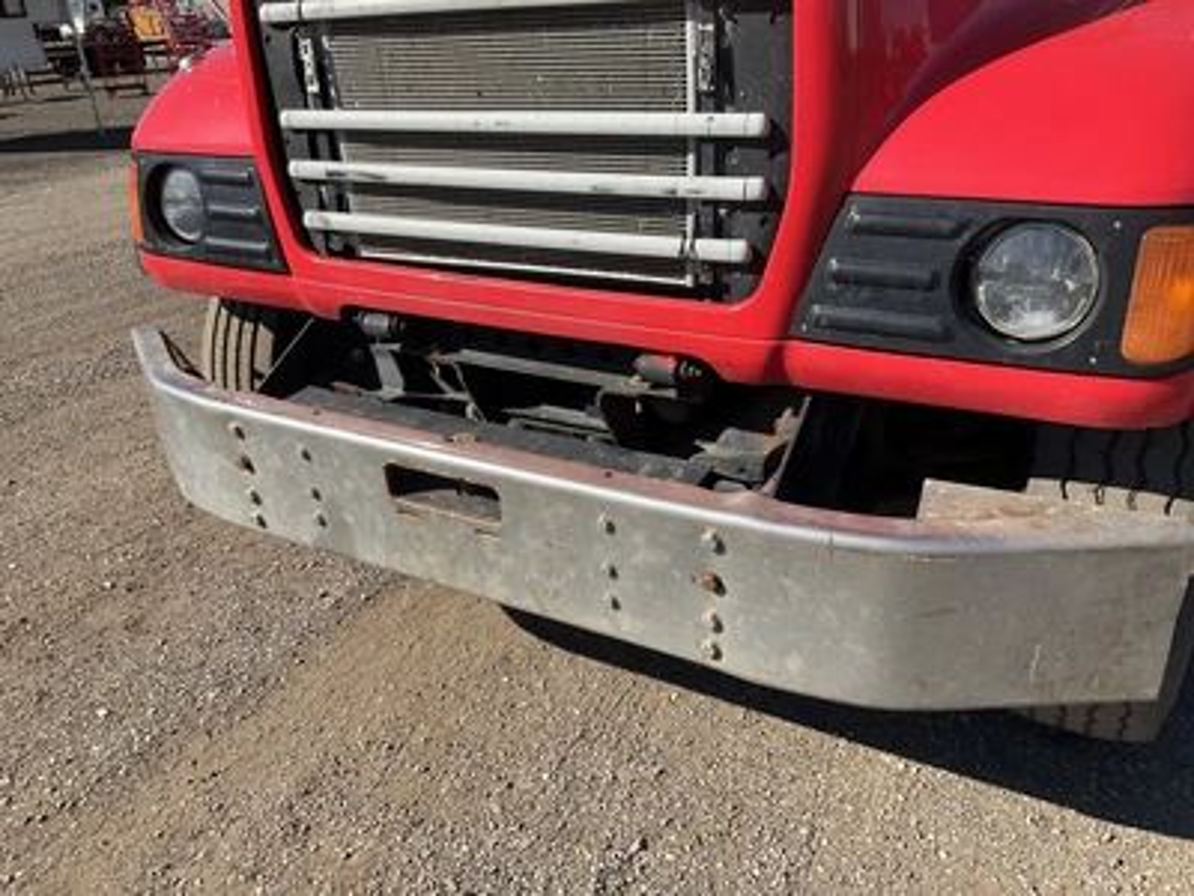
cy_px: 448
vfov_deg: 48.2
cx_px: 597
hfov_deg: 61.7
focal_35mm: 29
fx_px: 1000
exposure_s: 1/1195
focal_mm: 3
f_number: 1.8
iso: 25
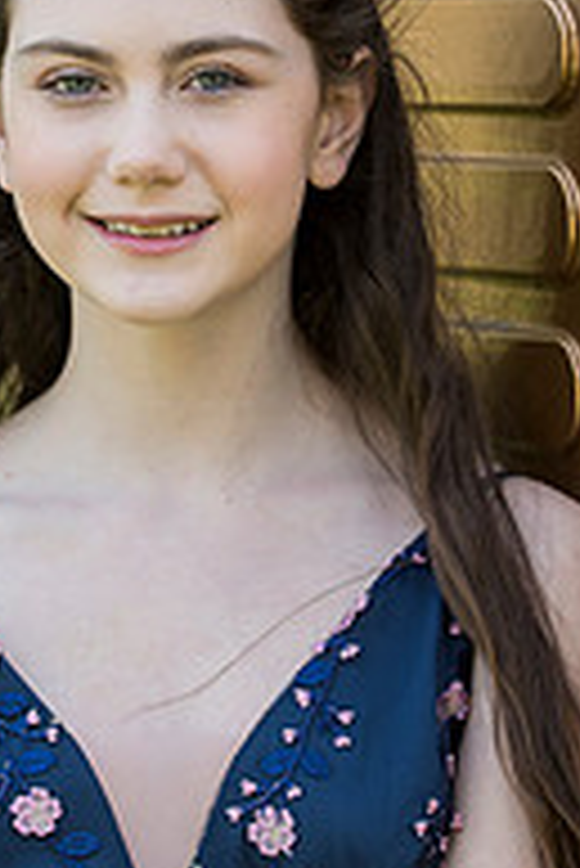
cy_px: 297
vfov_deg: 10.8
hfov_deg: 7.2
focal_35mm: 191
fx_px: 4607
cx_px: 139
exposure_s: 1/320
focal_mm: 82
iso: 400
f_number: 4
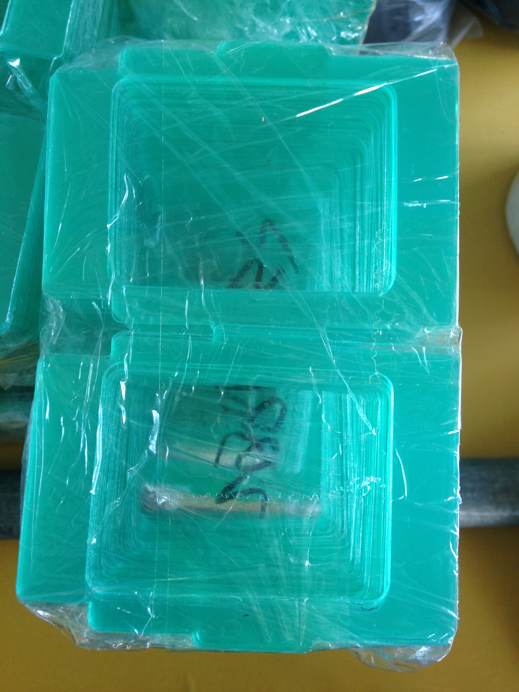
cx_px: 260
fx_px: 660
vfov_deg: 55.4
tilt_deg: -80.4
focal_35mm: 33
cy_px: 346
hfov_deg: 42.9
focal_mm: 4.12
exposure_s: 1/20
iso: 50
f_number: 2.4
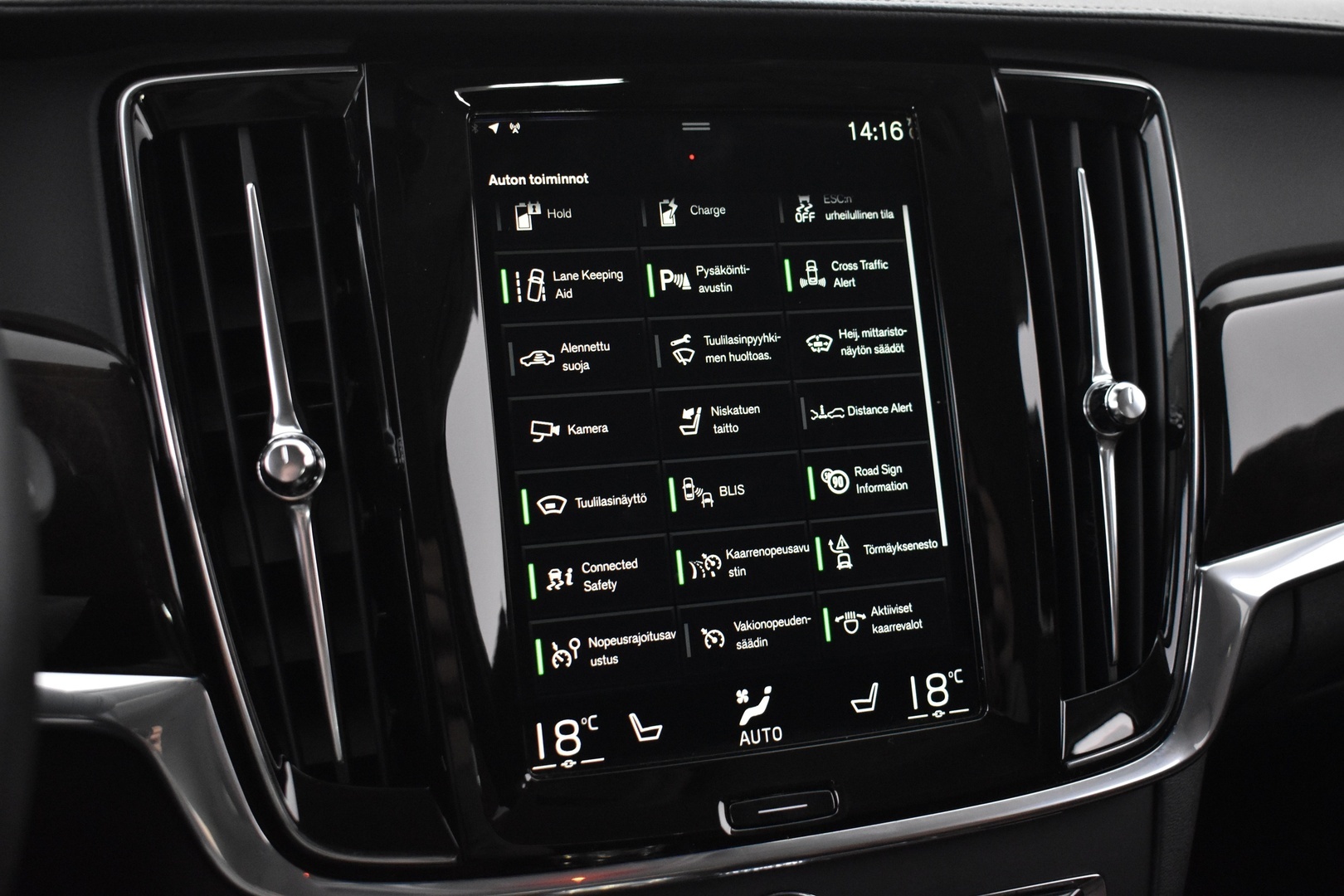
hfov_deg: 45.0
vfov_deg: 30.8
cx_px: 672
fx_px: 1624
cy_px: 448
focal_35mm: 44
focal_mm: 29
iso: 3200
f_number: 4.2
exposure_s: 1/25
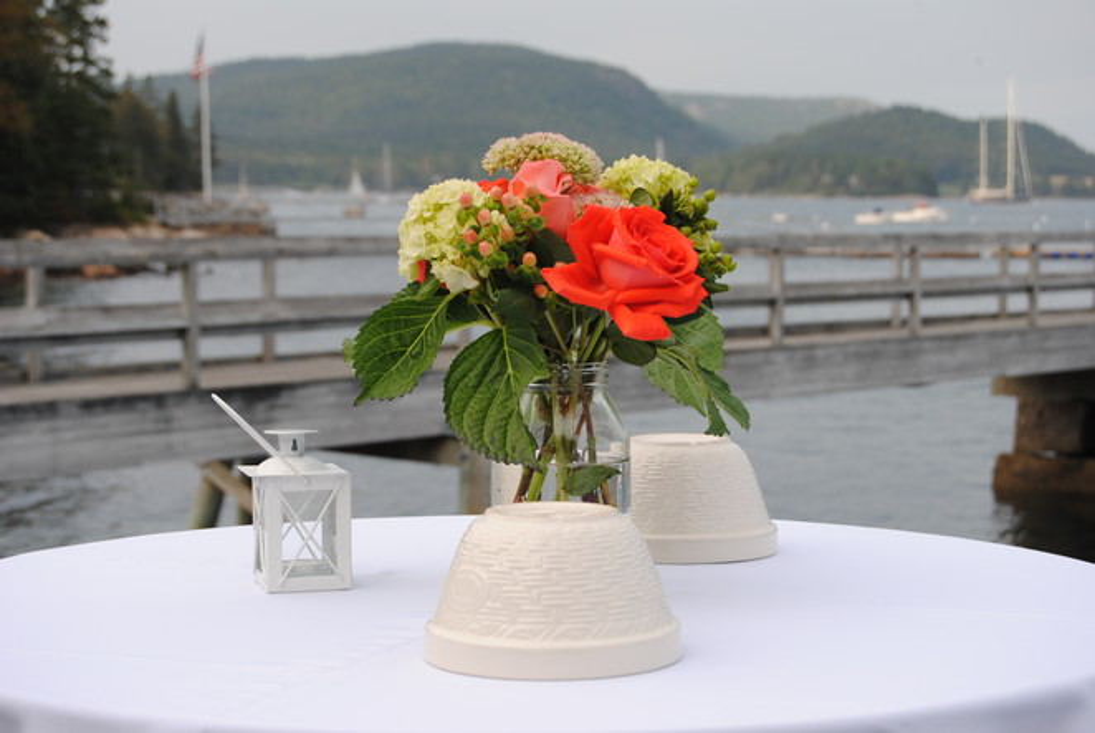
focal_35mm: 82
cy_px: 366
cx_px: 548
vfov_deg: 16.6
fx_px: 2512
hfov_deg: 24.6
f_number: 8
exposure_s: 1/250
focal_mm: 55
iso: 100
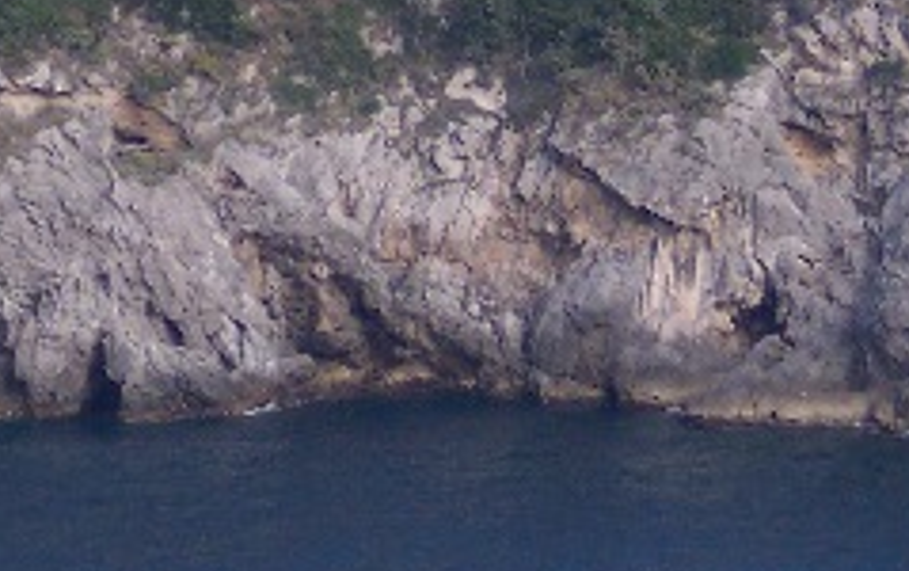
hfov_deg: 5.2
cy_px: -487
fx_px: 10020
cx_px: 293
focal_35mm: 404
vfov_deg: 3.2
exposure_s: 1/350
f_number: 4.8
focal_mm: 24
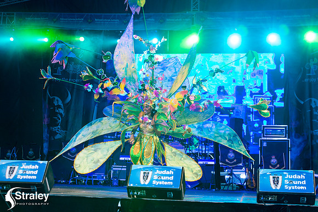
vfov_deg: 19.4
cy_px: 106
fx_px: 618
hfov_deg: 28.9
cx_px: 159
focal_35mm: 70
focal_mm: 70
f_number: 5.6
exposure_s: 1/250
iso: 2500
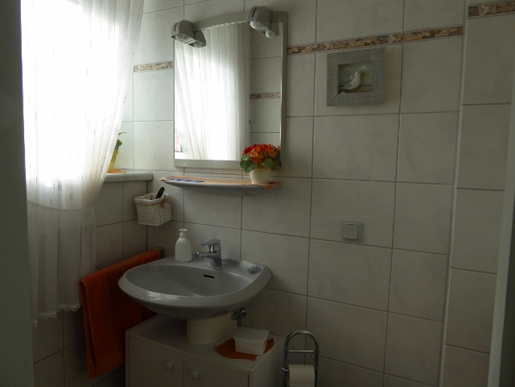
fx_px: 372
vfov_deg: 54.9
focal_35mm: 25
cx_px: 258
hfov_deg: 69.4
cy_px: 194
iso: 100
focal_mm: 4.3
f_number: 3.3
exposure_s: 1/80
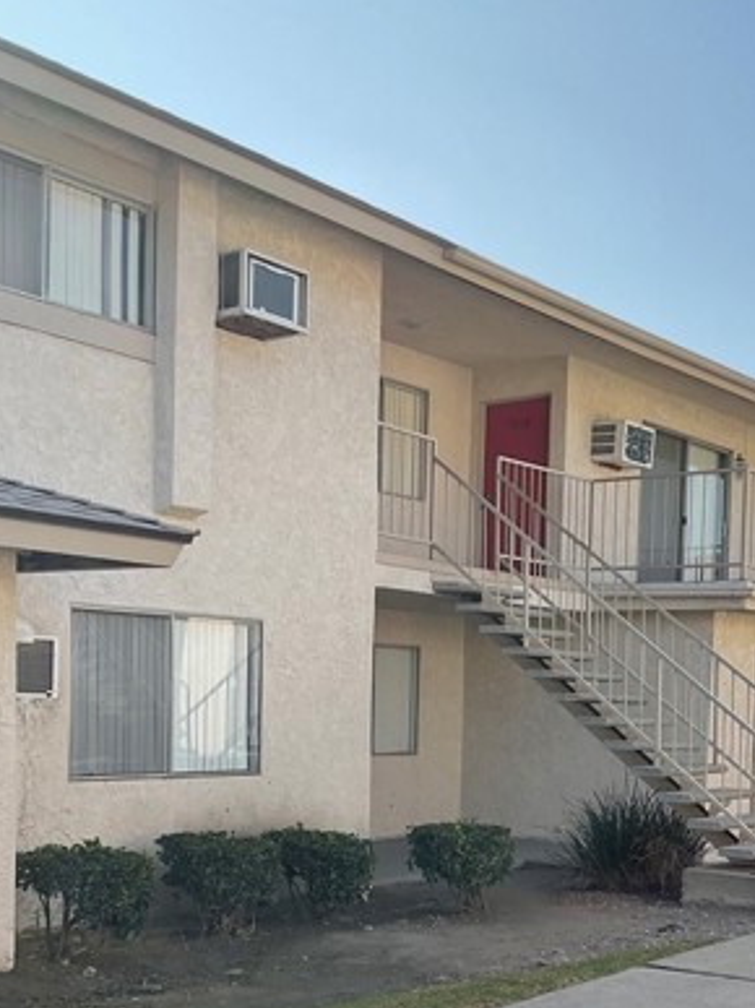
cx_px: 396
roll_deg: -0.9
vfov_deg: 38.6
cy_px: 763
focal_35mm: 48
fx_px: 1397
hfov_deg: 30.2
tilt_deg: -2.5
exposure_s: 1/1168
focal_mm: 3
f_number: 1.8
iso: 16
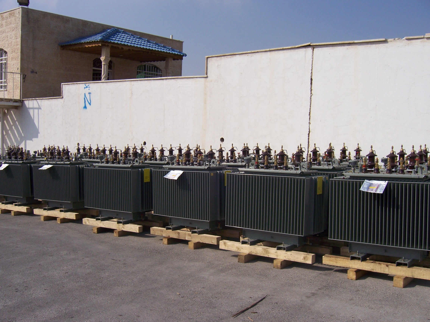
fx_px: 447
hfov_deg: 51.4
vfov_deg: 39.7
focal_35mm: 36
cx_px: 215
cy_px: 161
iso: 80
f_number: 4.5
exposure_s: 1/1000
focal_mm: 6.2
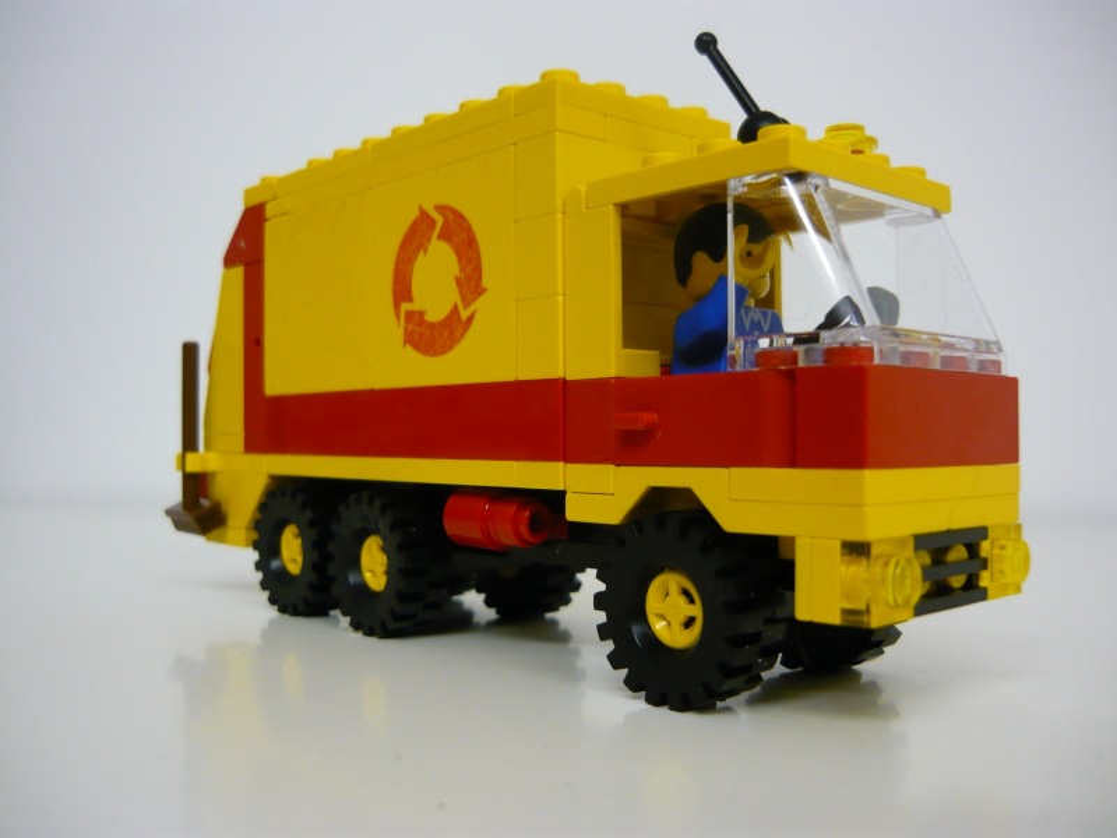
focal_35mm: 33
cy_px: 419
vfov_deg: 42.9
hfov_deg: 55.4
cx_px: 558
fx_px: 1065
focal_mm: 5.5
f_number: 2.8
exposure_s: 1/30
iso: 250
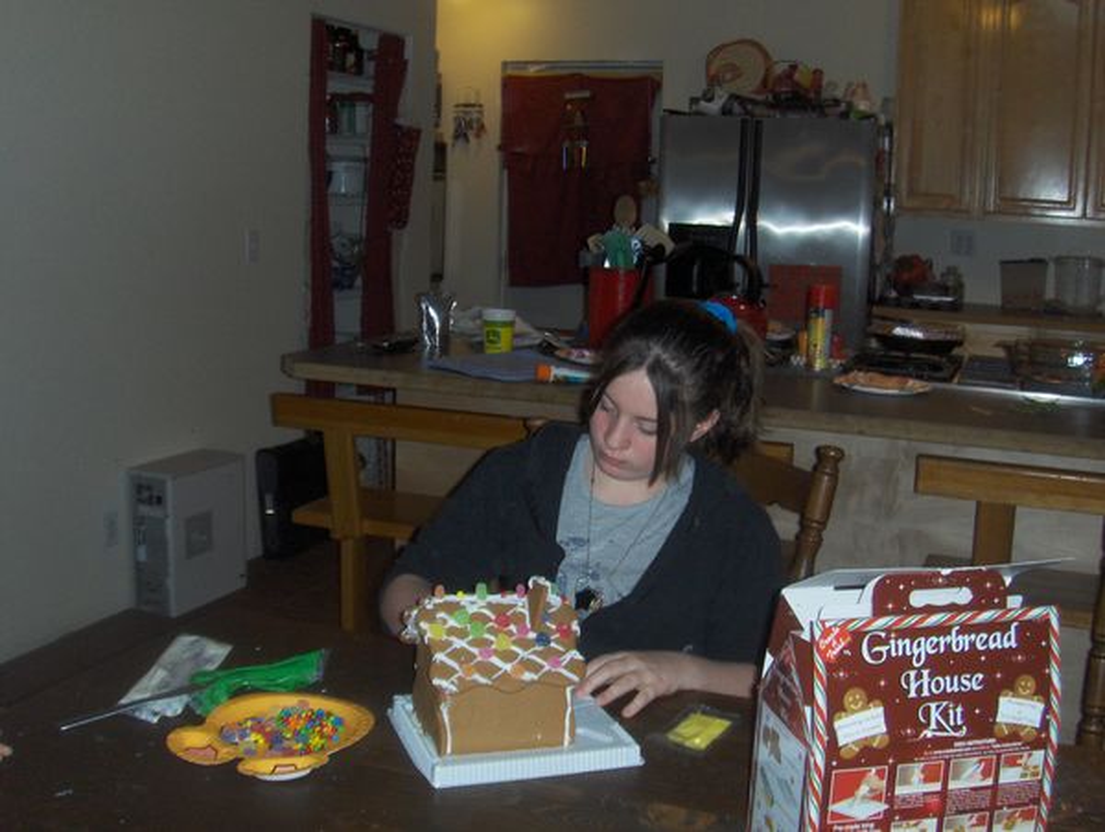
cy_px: 416
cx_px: 552
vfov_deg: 35.2
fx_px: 1311
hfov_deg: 45.7
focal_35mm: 41
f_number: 3.5
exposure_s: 1/60
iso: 100
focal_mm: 6.5
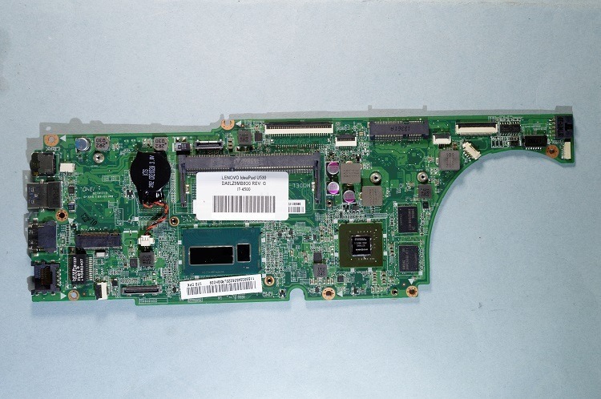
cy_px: 200
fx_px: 625
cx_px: 300
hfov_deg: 51.3
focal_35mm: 38
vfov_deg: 35.4
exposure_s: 1/6
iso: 100
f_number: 8
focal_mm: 25
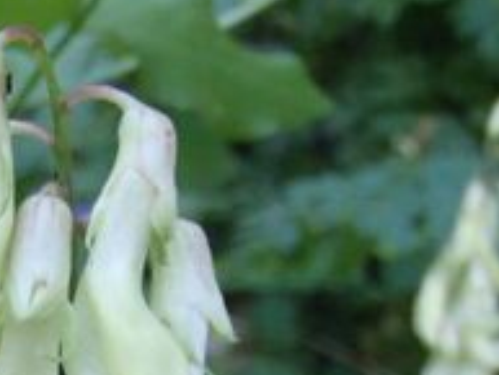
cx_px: 47
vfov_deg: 9.6
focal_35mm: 147
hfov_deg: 13.3
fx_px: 2120
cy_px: 683
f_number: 4.7
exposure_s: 1/160
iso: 400
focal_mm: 6.64
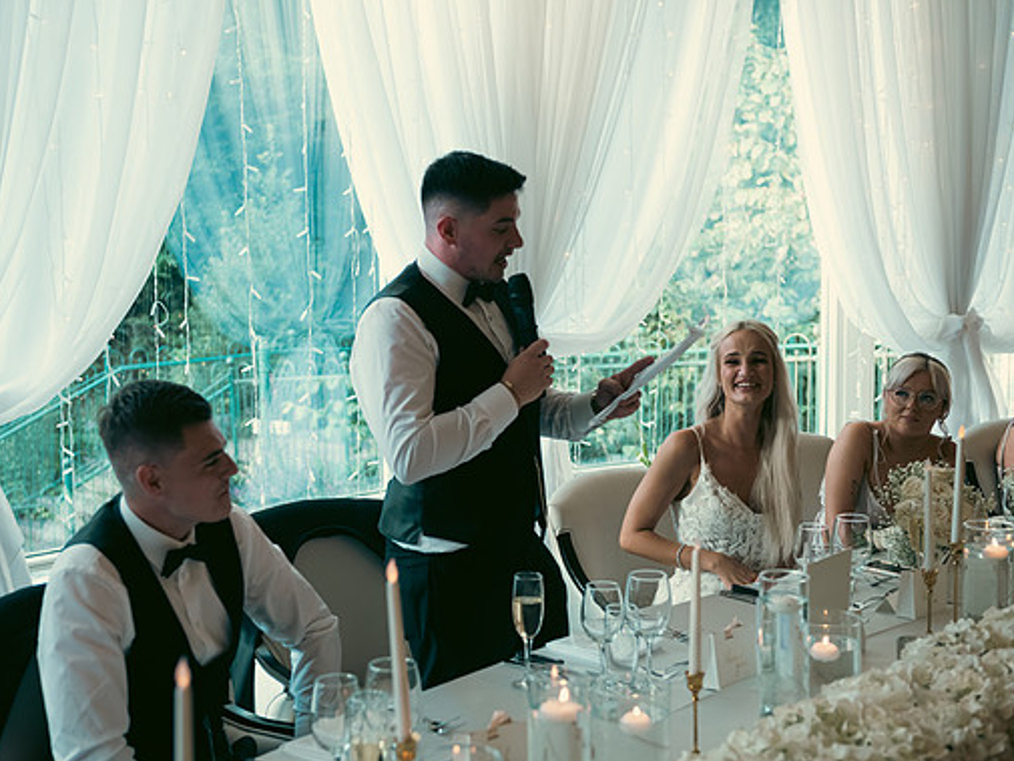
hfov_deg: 36.2
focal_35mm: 53
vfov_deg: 27.5
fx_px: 1553
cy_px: 385
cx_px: 480
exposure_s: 1/160
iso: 400
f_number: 3.5
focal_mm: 48
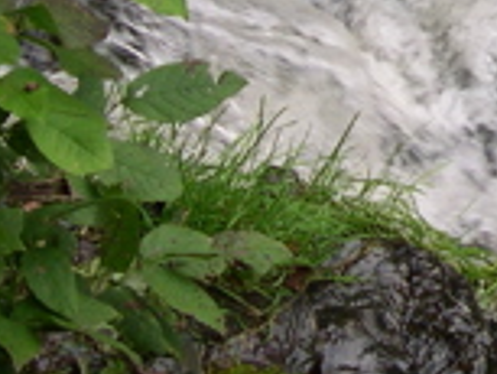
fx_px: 2371
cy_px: -189
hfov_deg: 11.7
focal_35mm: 165
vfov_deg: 8.8
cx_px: 581
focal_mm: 8
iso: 100
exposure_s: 1/197
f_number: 2.8
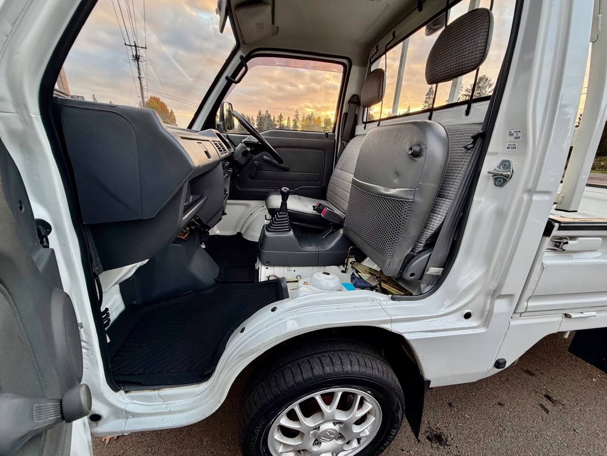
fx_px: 245
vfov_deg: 85.7
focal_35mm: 14
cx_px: 304
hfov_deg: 102.1
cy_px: 228
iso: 125
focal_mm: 2.22
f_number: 2.2
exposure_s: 1/121
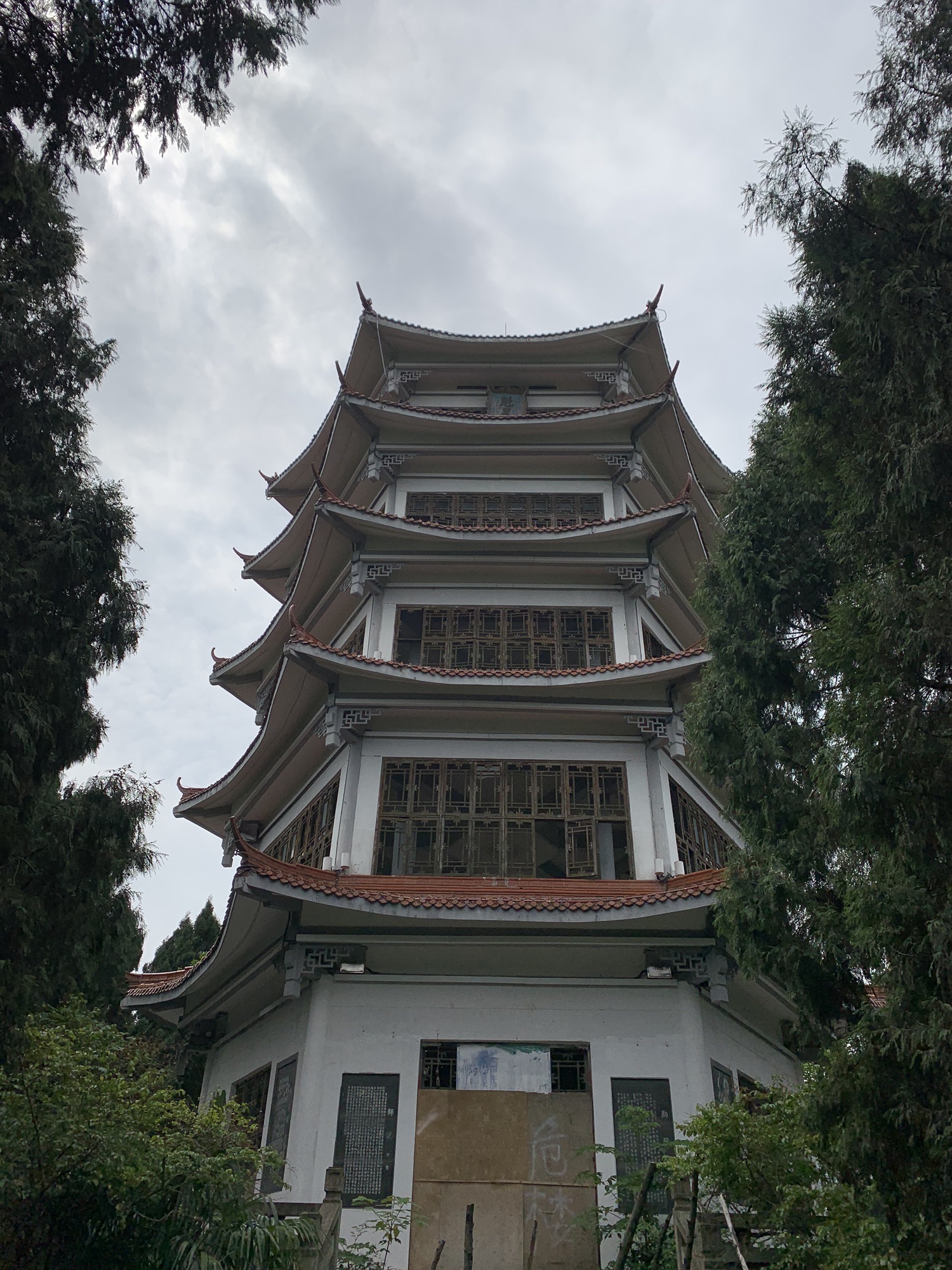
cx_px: 476
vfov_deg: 67.3
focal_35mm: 26
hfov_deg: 53.1
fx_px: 953
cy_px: 635
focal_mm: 4.25
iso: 25
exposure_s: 1/8000
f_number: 1.8
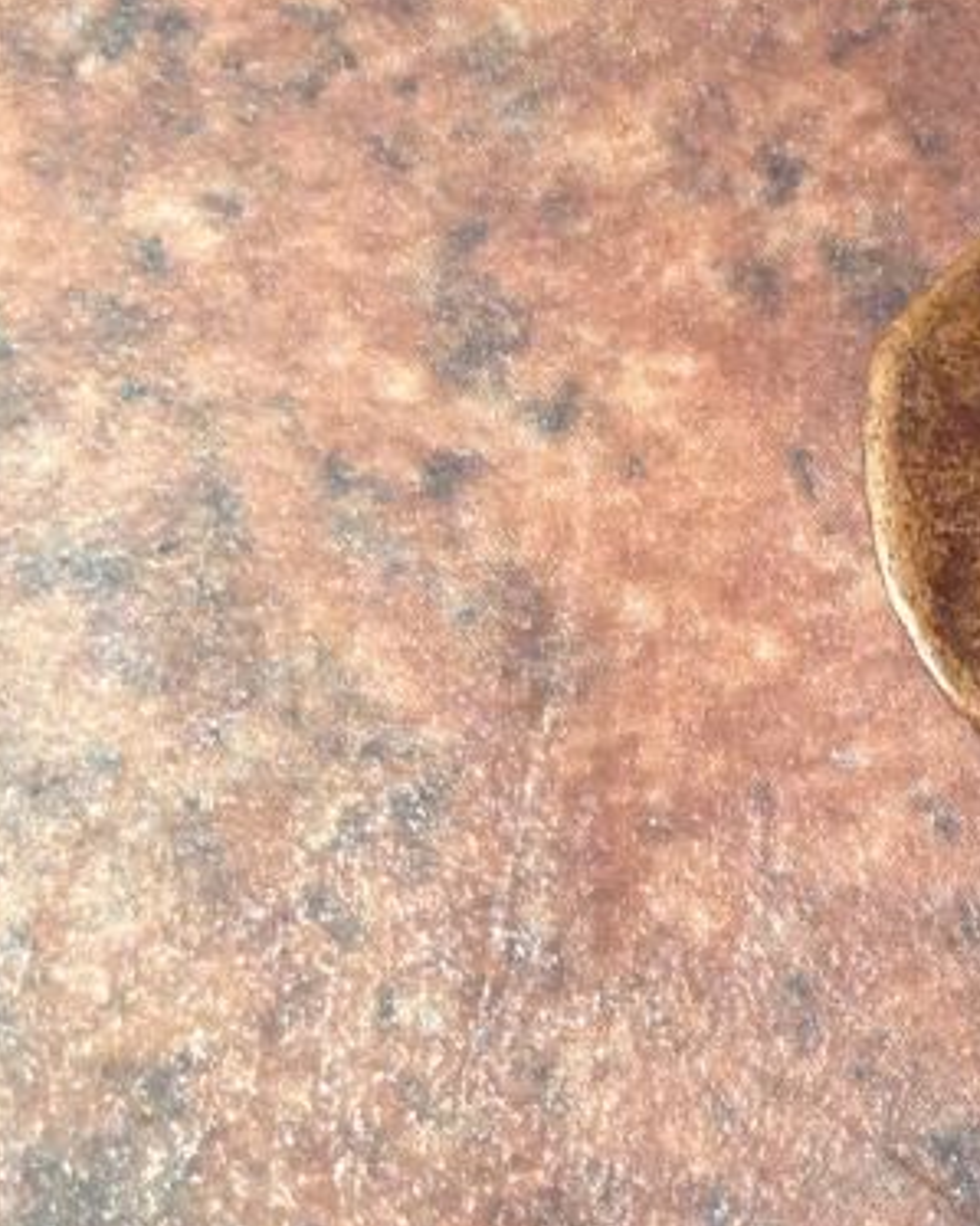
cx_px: 1236
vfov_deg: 22.2
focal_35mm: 86
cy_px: 624
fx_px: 3119
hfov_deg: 16.9
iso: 125
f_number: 2.4
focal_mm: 3.3
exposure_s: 1/24
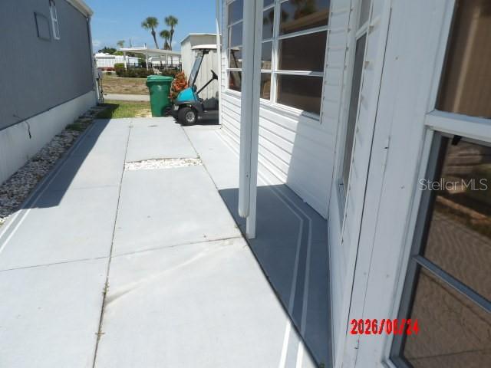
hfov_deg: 71.6
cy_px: 184
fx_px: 340
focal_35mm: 24
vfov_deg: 56.8
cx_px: 246
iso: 100
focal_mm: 4.3
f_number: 4.6
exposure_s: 1/672
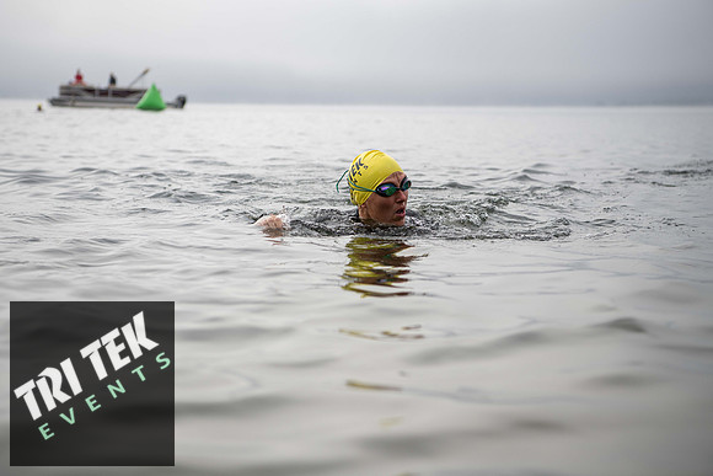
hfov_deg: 28.8
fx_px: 1387
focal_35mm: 70
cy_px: 238
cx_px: 356
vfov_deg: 19.5
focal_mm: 70
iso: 250
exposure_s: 1/1250
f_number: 4
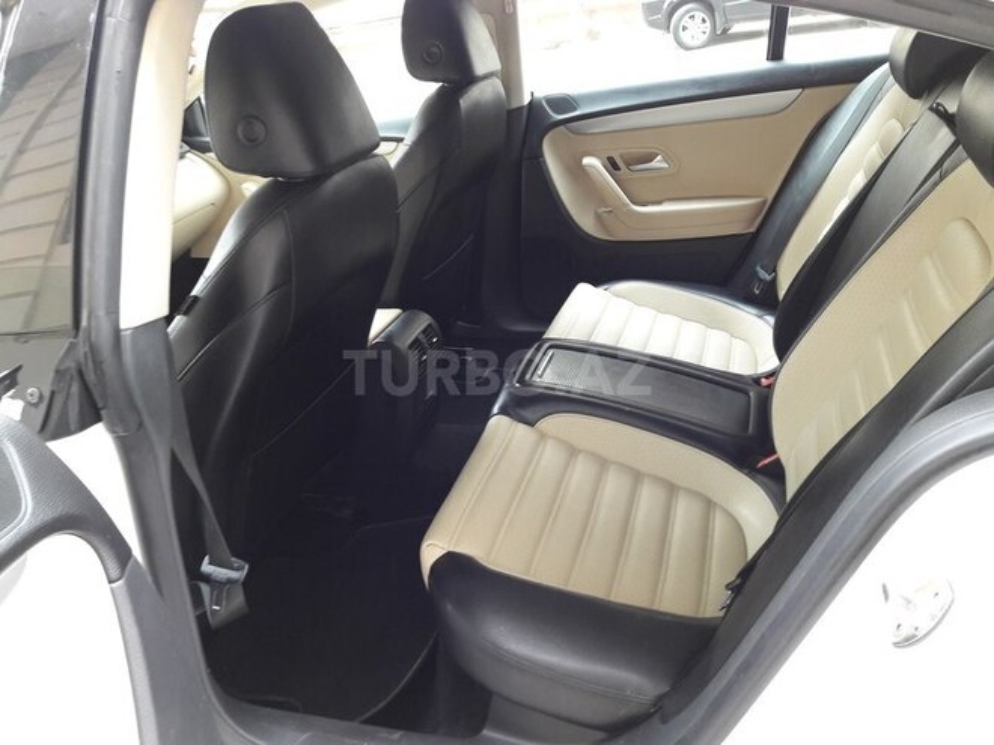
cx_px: 497
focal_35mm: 28
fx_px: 804
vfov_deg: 49.7
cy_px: 372
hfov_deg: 63.4
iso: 100
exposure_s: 1/33
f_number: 1.9
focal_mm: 3.7
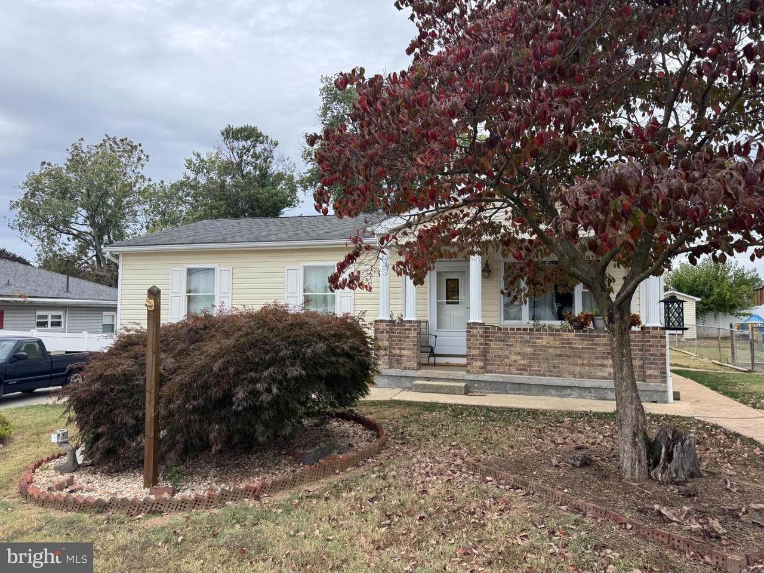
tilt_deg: +3.0
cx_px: 382
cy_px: 286
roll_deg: +0.0
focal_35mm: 24
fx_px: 530
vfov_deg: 56.8
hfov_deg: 71.6
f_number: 1.78
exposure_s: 1/1151
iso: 80
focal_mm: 6.76
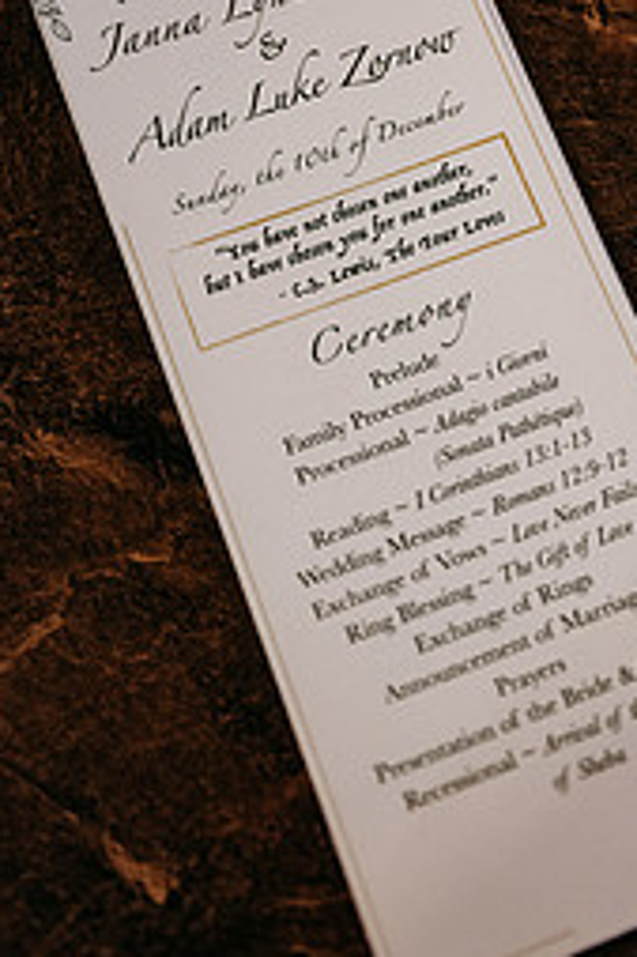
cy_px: 305
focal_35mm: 62
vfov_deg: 32.1
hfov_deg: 21.8
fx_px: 1648
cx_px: 400
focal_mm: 35
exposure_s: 1/250
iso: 2000
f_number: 2.8
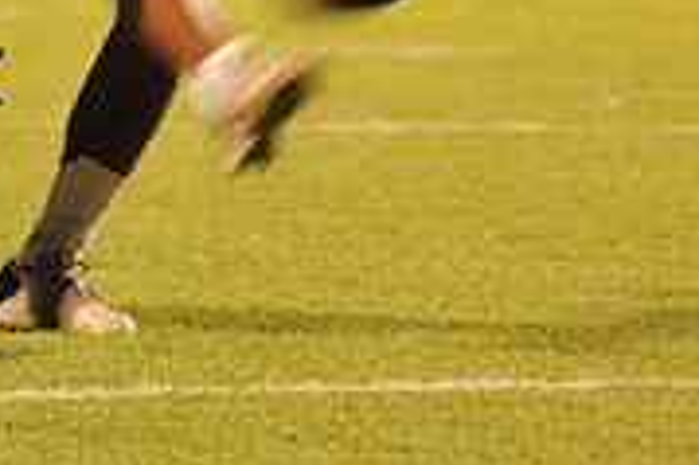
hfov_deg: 1.5
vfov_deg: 1.0
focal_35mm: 1359
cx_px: 269
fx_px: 26363
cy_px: -571
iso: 6400
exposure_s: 1/200
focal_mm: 420
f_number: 6.3
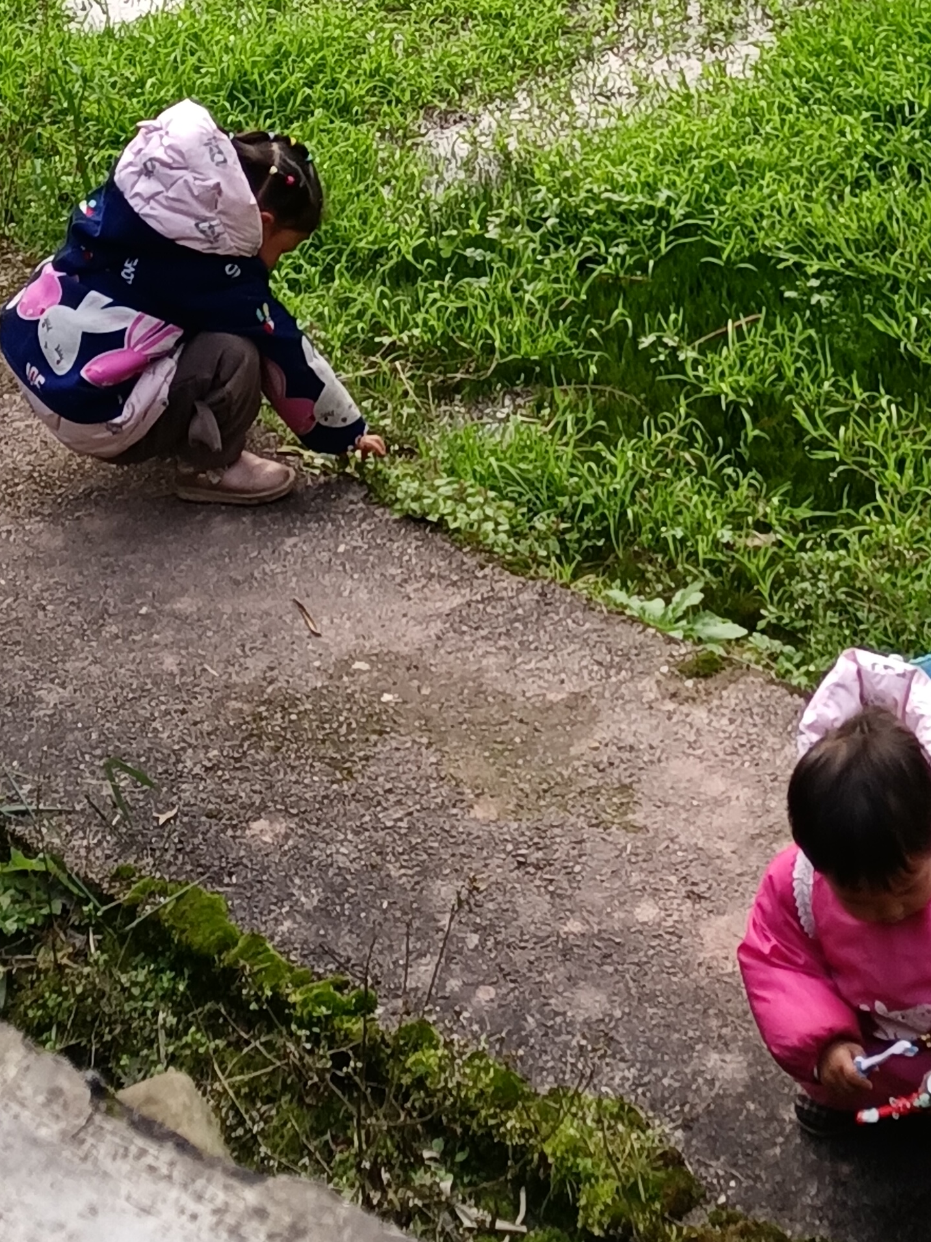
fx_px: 3155
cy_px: 83
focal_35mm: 88
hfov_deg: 16.7
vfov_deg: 21.7
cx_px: 719
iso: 100
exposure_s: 1/450
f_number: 1.8
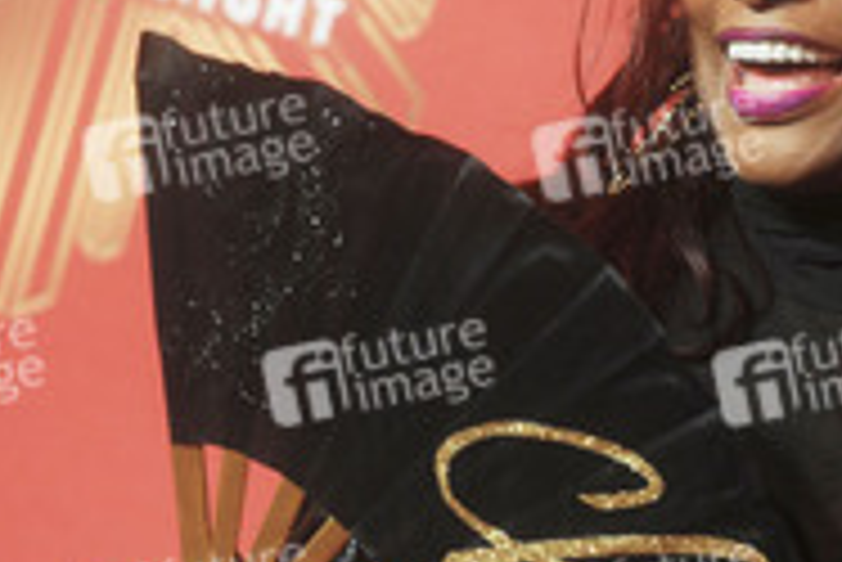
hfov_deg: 5.7
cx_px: 707
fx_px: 8450
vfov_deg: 3.8
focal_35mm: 361
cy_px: 261
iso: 1600
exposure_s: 1/320
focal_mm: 150
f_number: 3.5
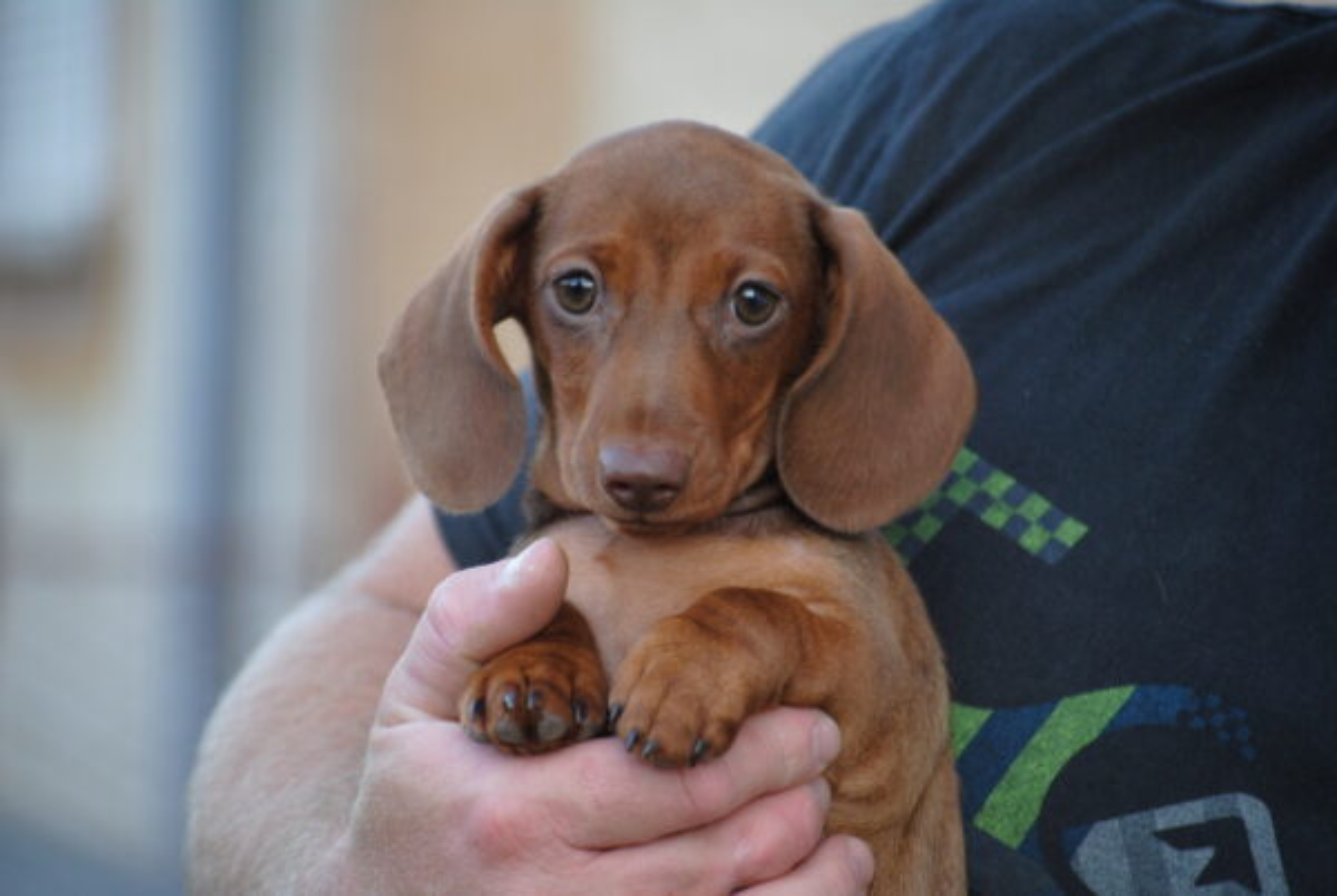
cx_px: 668
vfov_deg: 7.5
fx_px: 6806
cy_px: 448
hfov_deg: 11.2
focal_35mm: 183
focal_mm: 122
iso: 360
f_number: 4.8
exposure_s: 1/125
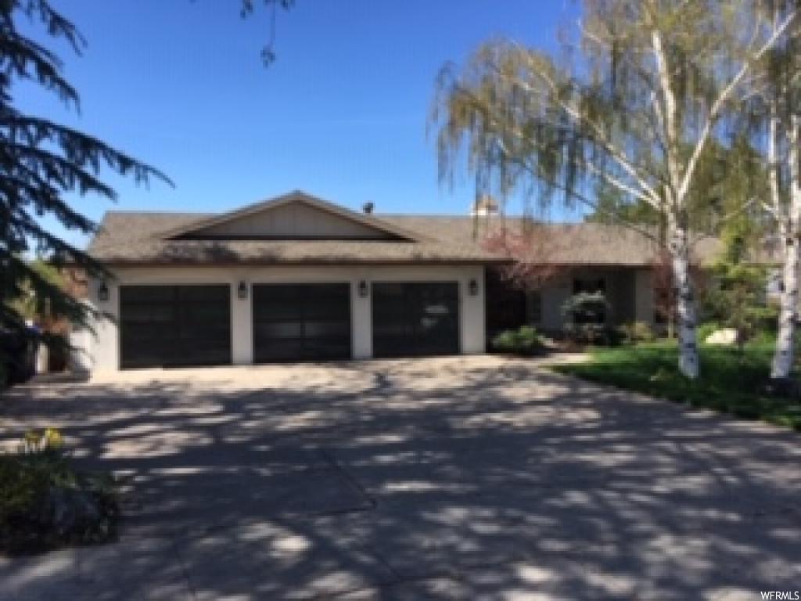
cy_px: 300
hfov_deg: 61.7
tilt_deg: +0.6
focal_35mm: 29
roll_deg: +0.0
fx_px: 671
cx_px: 400
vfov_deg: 48.2
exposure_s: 1/974
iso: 25
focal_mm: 4.15
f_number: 2.2
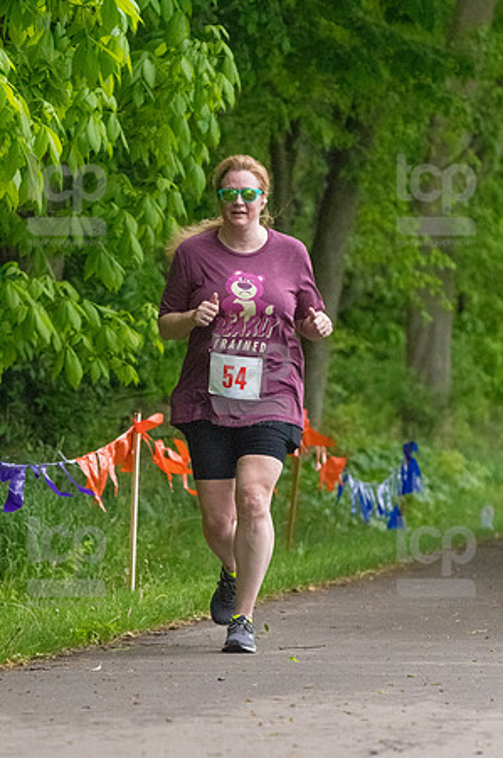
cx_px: 252
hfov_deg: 5.1
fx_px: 5671
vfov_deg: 7.6
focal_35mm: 270
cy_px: 379
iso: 6400
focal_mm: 180
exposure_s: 1/1250
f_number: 5.6
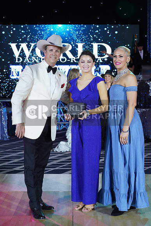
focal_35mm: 67
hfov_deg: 20.3
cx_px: 76
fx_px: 421
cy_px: 113
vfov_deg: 30.1
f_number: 5.6
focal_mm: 67
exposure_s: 1/200
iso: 1600
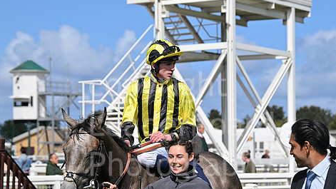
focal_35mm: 129
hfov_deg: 16.6
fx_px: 1149
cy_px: 131
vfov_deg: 9.4
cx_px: 183
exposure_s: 1/3200
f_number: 5.6
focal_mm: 100
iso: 400
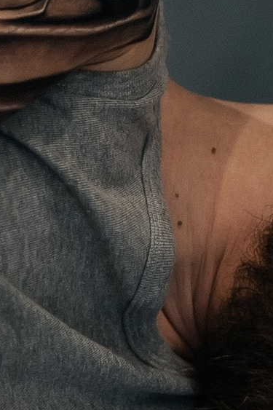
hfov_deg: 4.5
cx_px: 65
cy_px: 261
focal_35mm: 307
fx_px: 3494
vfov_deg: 6.7
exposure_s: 1/60
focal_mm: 45
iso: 400
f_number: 1.8
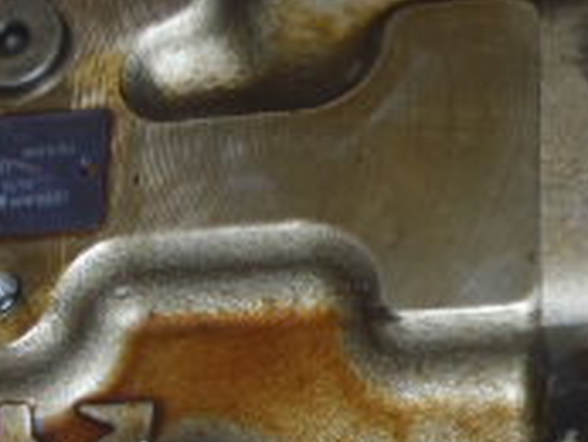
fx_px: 2261
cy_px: 626
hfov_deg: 14.8
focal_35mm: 133
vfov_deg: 10.8
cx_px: 207
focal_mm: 6.53
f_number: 4.1
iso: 100
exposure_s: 1/40
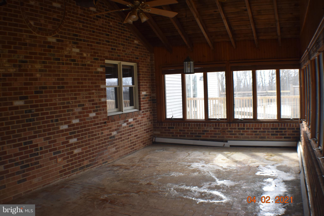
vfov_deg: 29.9
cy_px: 108
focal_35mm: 45
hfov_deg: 43.6
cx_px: 162
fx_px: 405
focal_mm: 30
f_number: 4.5
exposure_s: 1/250
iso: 400
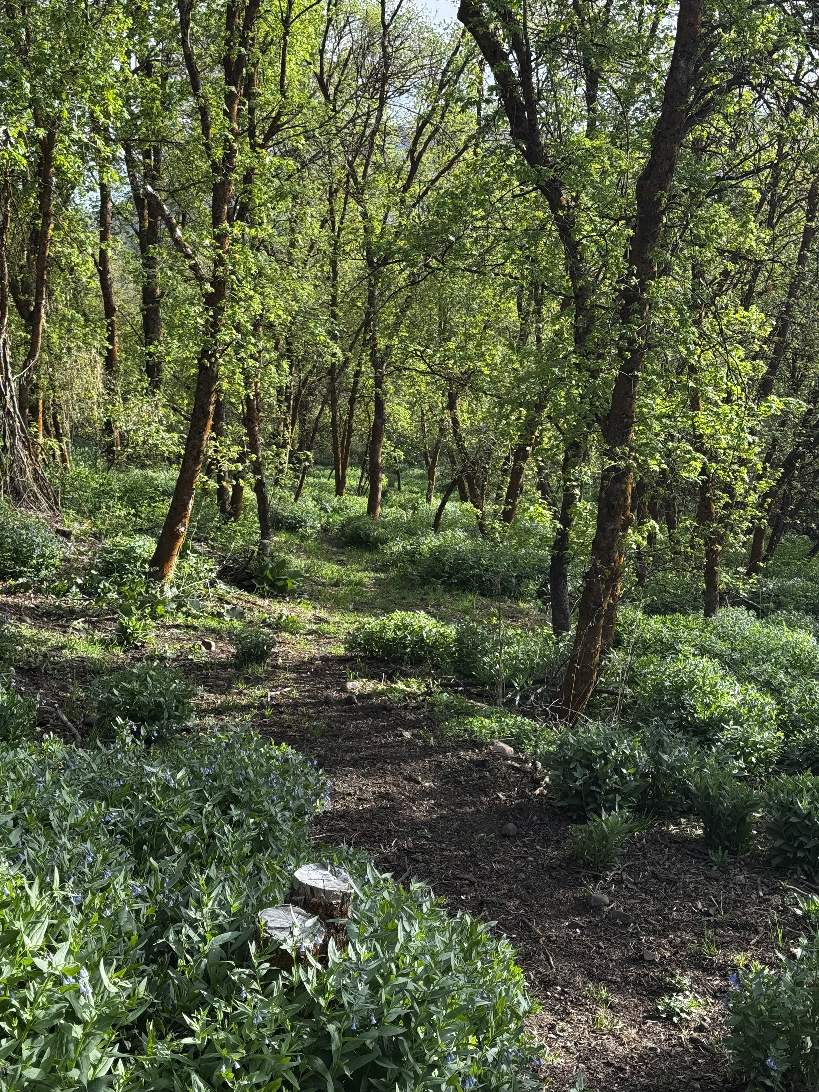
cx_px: 410
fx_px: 1514
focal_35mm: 48
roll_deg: +3.4
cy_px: 546
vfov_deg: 39.7
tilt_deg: -9.7
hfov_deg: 30.3
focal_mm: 6.76
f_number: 1.78
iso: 64
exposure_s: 1/747
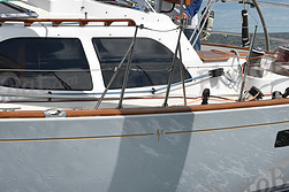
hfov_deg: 8.0
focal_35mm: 259
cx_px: 138
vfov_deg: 5.3
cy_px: 20
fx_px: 2078
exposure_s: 1/800
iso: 250
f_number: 13
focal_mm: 112
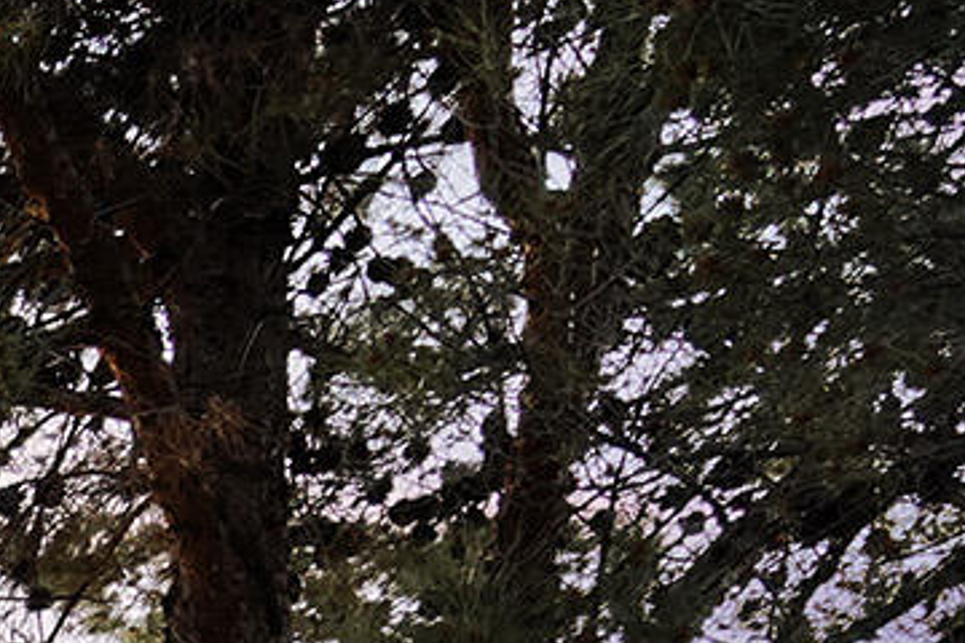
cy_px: 2309
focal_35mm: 120
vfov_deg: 8.3
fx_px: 3216
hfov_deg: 11.9
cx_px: -1670
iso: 2000
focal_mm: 16
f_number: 7.1
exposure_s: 4
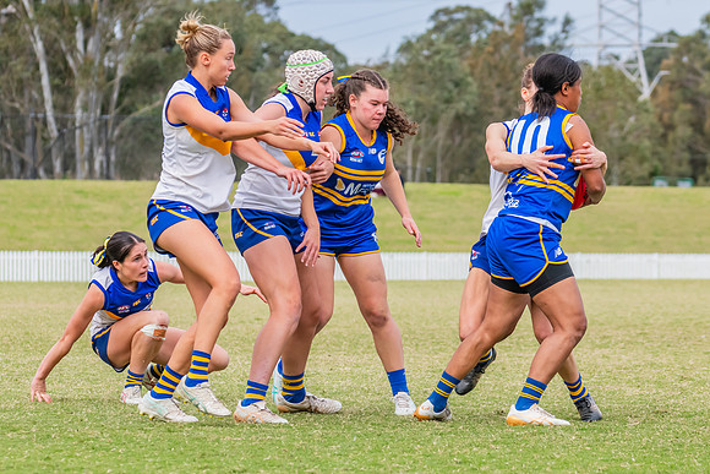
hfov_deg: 8.7
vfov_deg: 5.8
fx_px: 4663
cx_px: 397
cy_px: 283
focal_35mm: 236
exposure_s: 1/1250
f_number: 8
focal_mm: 170
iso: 800
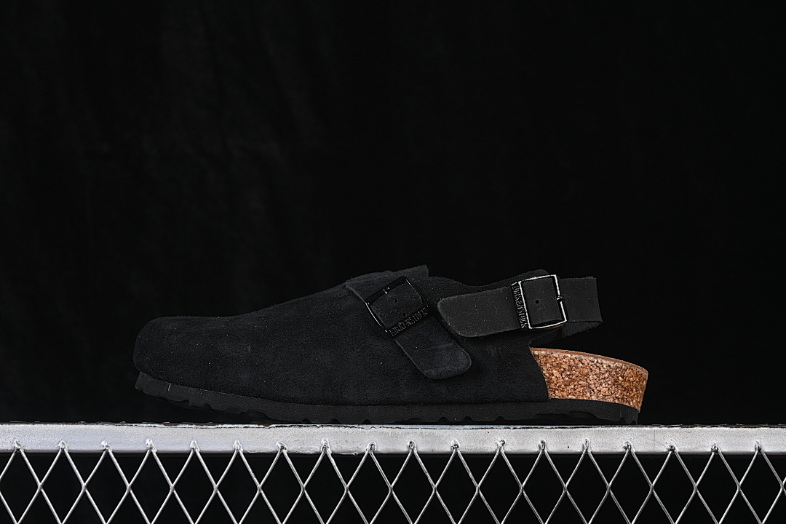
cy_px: 262
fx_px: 1637
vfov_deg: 18.2
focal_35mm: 75
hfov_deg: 27.0
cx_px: 393
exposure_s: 1/60
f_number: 6.3
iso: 160
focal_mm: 50
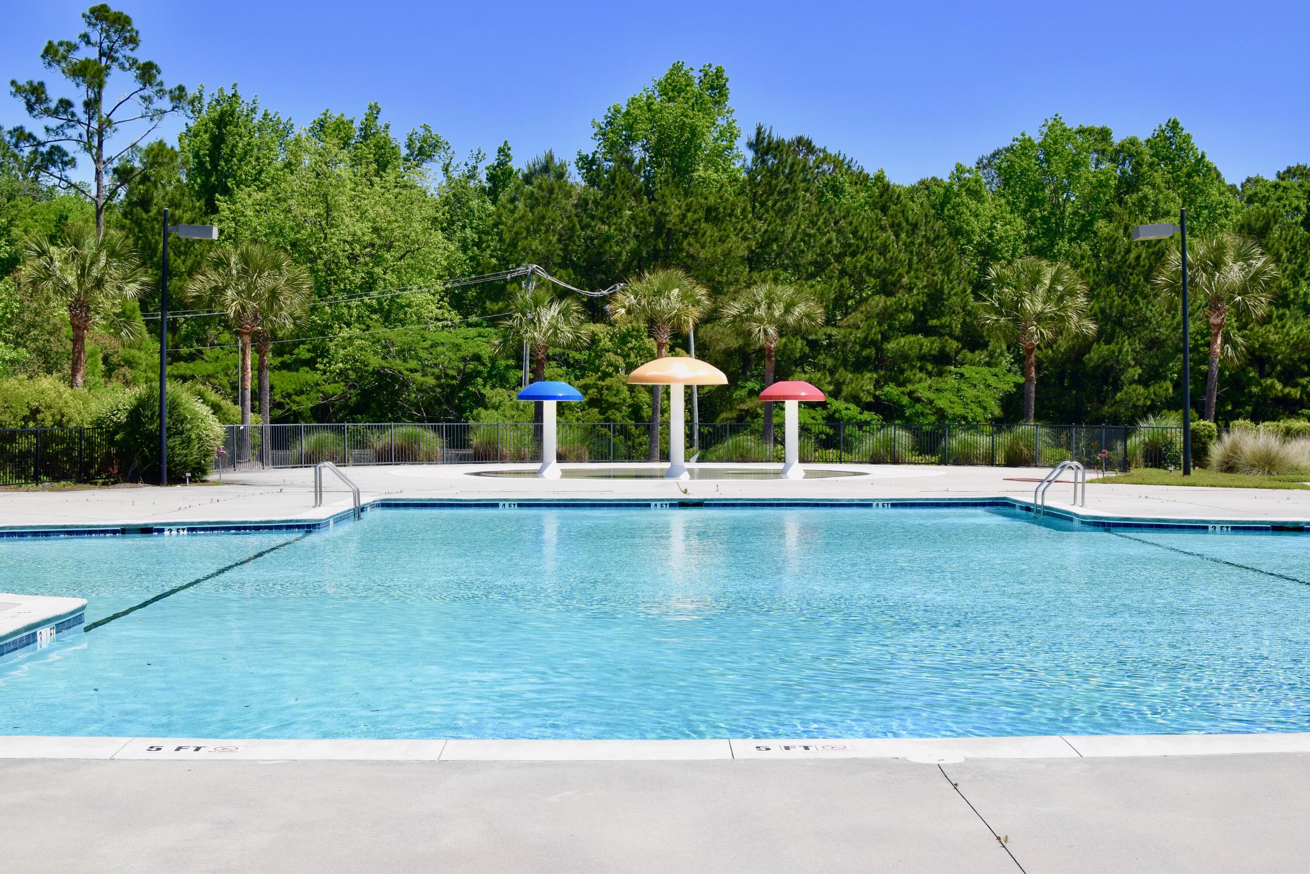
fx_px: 1910
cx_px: 655
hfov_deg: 37.9
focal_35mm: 52
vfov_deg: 25.8
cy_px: 437
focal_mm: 35
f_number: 9
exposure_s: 1/320
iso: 200
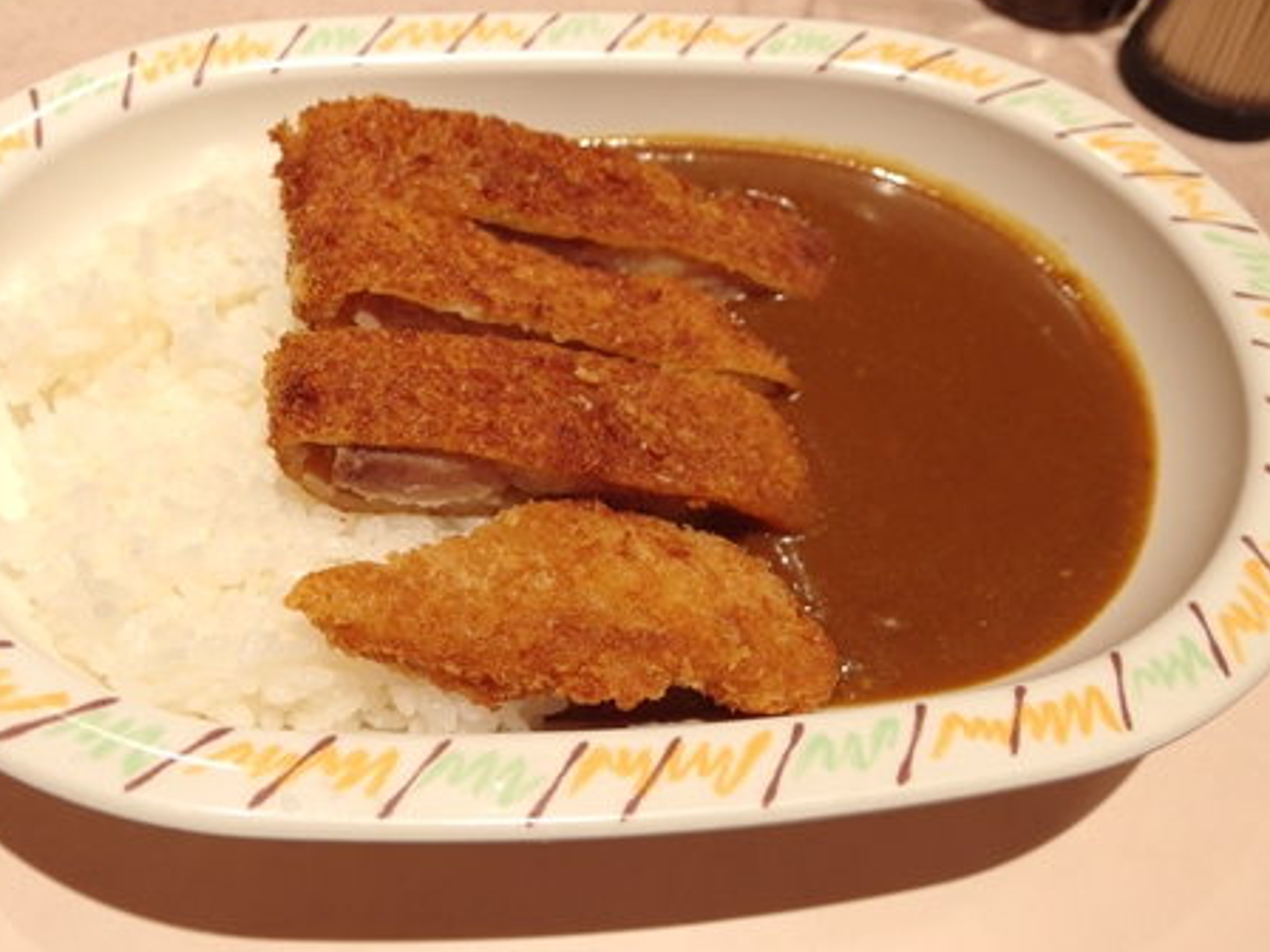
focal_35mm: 33
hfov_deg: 55.3
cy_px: 439
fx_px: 1211
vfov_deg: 42.9
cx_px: 574
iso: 100
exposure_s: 1/40
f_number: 2.5
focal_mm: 6.4
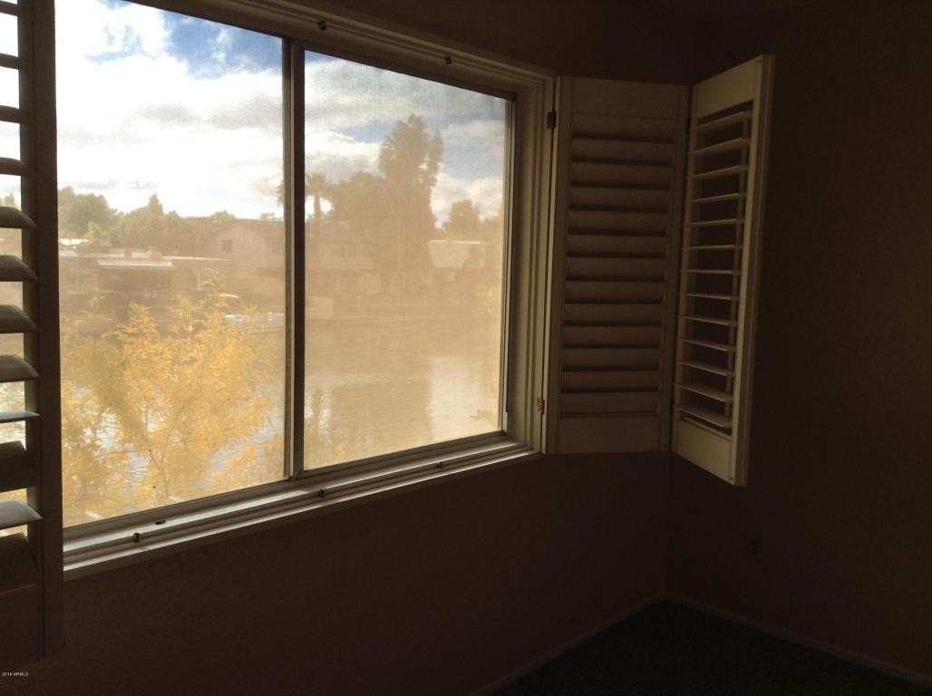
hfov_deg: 55.4
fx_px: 887
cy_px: 348
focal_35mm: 33
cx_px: 466
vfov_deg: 42.8
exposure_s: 1/140
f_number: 2.4
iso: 25
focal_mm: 3.3
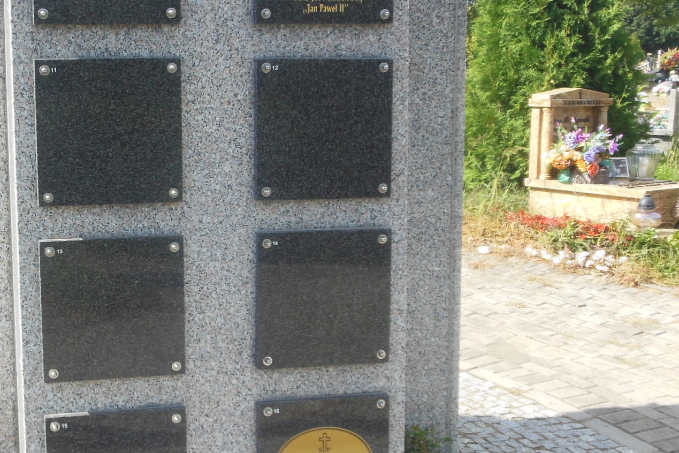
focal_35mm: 54
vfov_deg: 25.1
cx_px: 167
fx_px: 1018
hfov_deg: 36.0
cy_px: 217
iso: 125
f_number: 3.3
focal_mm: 5.2
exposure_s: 1/640
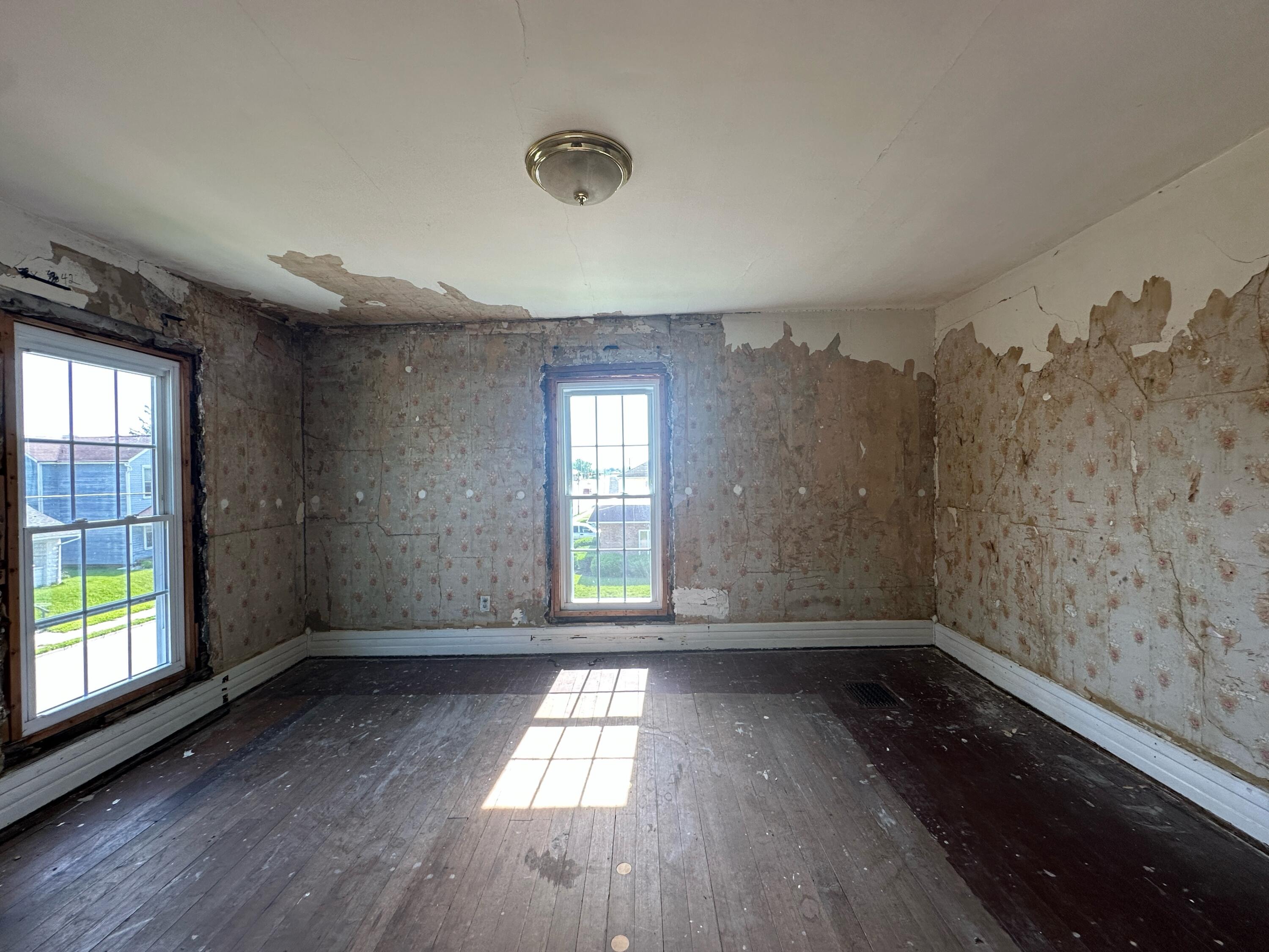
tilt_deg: +0.1
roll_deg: +1.2
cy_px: 476
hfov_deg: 102.1
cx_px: 634
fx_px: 513
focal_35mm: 14
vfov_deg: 85.7
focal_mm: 2.22
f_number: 2.2
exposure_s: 1/99
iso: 100
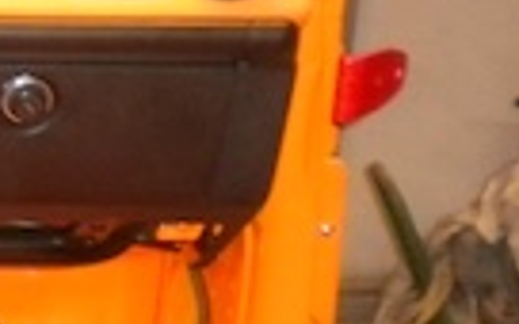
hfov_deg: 11.6
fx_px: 2320
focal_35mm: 164
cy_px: 278
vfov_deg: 8.0
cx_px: -485
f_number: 3.1
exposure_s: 1/30
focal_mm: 6.3
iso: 400
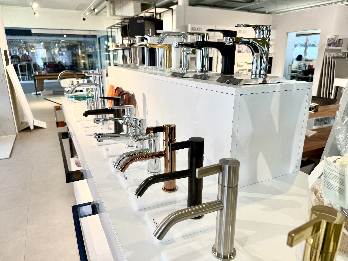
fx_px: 241
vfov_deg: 56.8
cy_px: 130
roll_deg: +0.4
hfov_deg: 71.6
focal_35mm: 24
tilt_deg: -16.3
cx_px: 174
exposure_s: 1/100
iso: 80
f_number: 1.78
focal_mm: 6.76
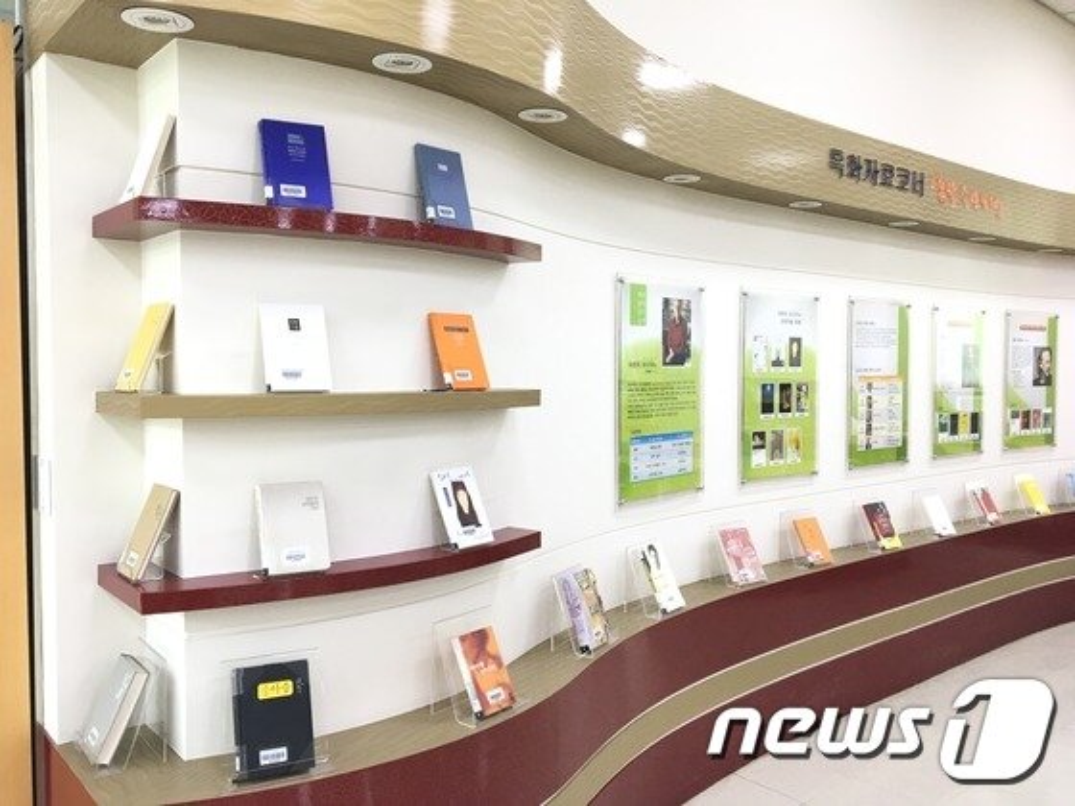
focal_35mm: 29
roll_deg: -0.2
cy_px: 403
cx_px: 538
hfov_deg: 61.7
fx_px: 901
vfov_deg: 48.2
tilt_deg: -3.4
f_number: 2.2
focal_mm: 4.15
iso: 40
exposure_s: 1/30
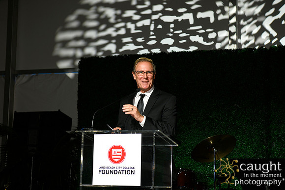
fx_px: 554
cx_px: 142
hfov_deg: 28.8
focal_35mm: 70
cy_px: 95
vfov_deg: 19.5
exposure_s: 1/160
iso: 640
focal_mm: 70
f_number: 5
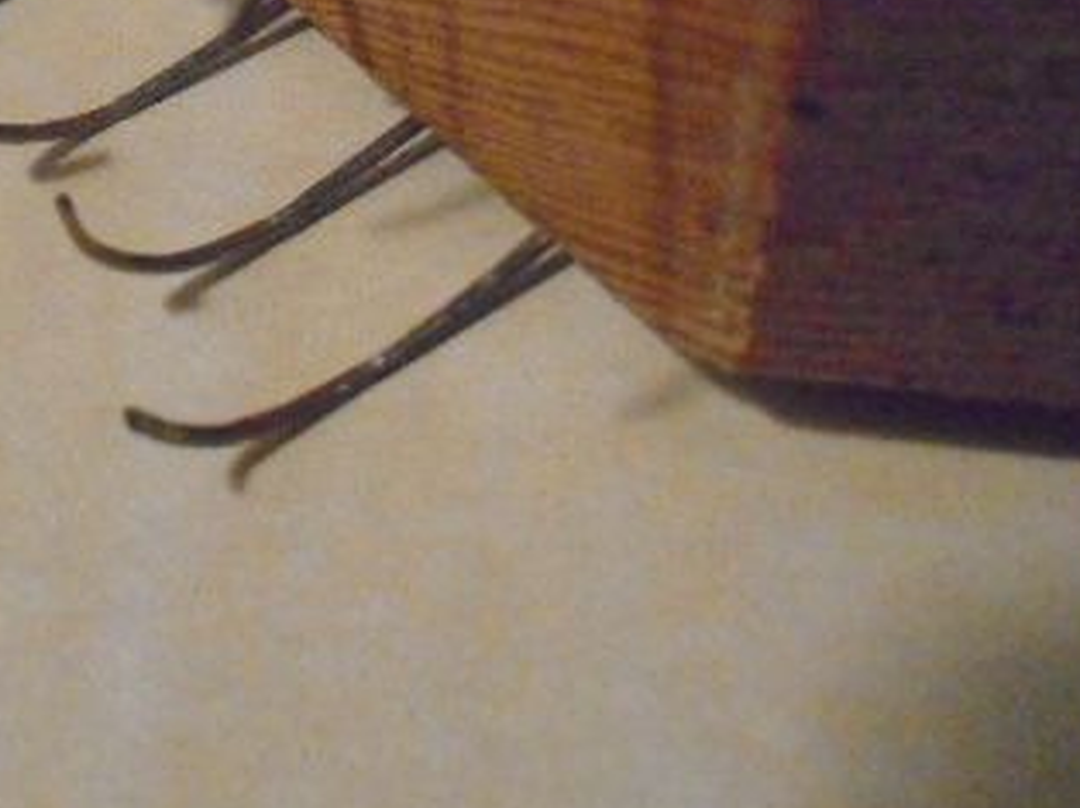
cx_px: 299
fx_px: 1652
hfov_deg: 35.6
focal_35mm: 53
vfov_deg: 26.4
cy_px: 55
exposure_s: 1/160
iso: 1600
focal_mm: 4.6
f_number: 3.2
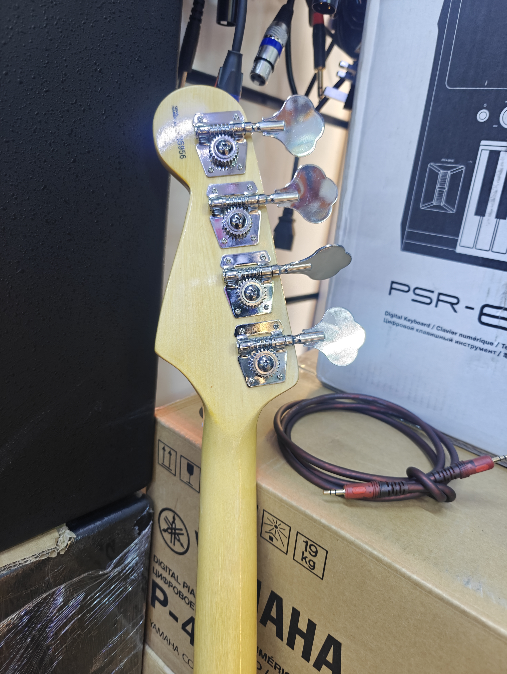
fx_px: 468
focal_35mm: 24
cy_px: 337
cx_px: 254
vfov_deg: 71.5
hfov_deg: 56.9
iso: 1000
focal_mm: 6.06
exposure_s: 1/100
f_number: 1.7
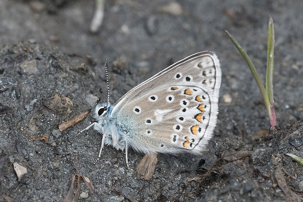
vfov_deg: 2.4
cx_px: 185
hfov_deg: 3.5
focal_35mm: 585
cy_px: 63
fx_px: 4925
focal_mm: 150
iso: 800
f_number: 11
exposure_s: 1/400
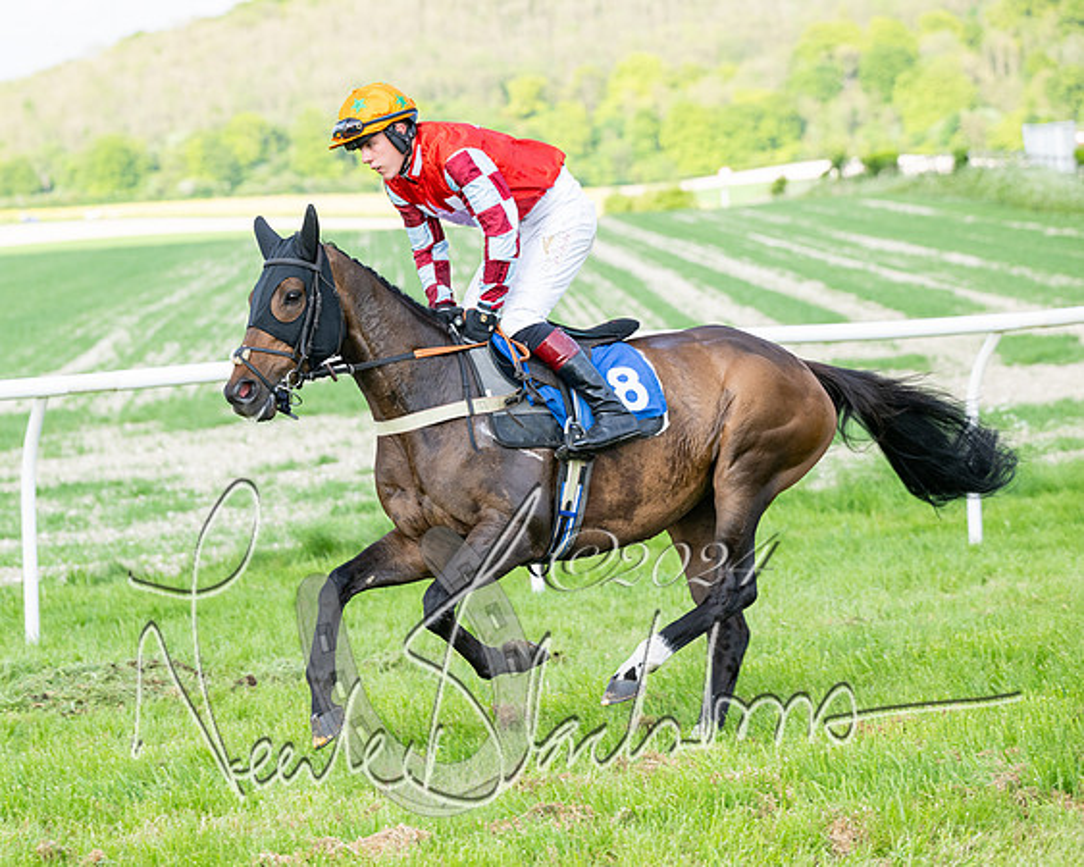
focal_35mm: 136
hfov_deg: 14.2
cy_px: 386
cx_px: 399
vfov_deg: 11.4
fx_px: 4357
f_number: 4
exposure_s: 1/1250
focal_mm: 104
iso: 400
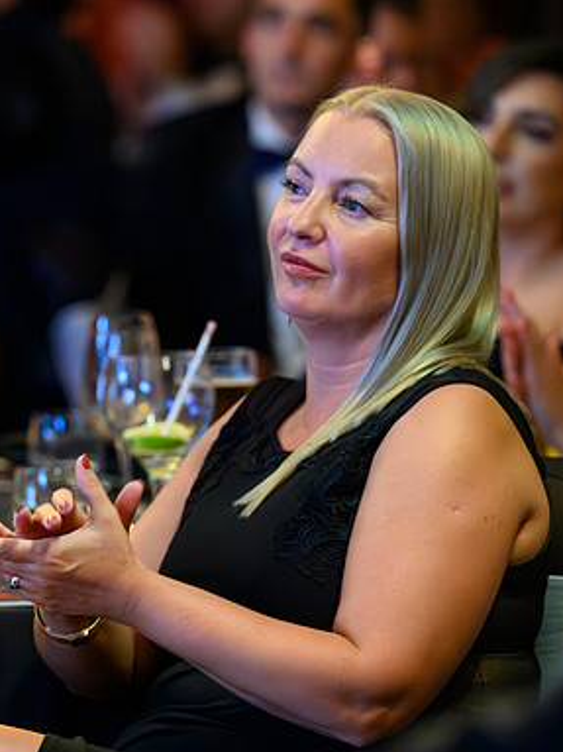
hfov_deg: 5.1
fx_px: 6314
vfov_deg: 6.8
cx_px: 51
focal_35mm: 291
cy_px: 377
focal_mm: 200
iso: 16000
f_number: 4
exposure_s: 1/200
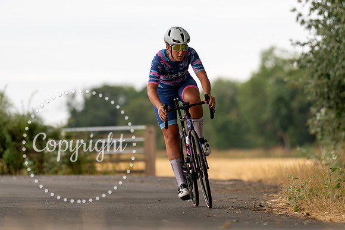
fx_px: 3102
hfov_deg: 6.4
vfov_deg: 4.2
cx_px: 173
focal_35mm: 324
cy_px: 103
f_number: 2.8
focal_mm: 200
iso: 400
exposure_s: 1/1000
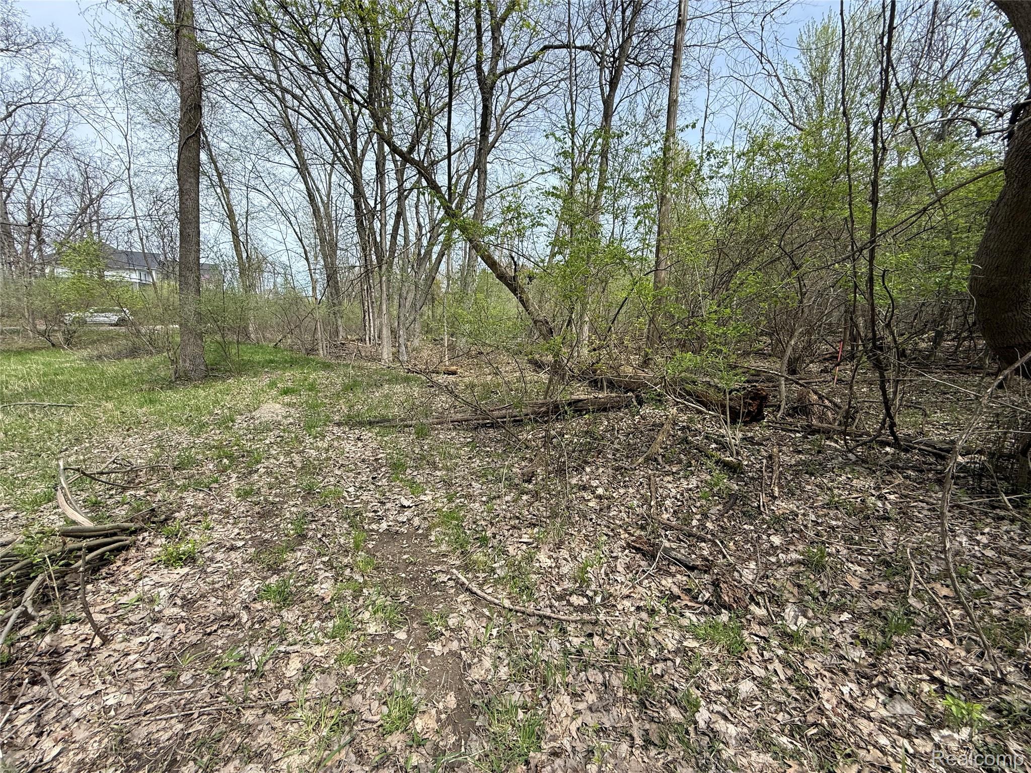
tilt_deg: -8.0
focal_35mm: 14
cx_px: 516
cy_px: 386
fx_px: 417
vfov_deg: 85.7
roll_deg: -2.3
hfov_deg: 102.1
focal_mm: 2.22
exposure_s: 1/799
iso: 50
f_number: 2.2
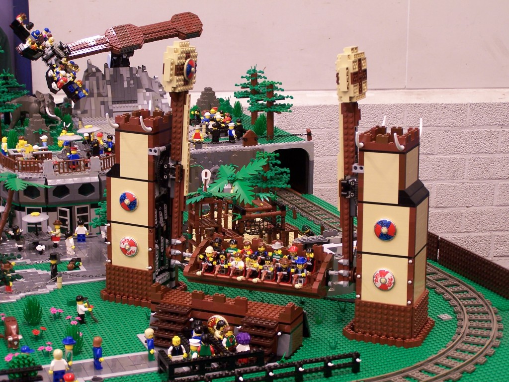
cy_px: 191
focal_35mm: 67
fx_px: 985
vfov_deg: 21.9
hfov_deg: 29.0
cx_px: 254
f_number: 3.2
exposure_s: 1/2
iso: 80
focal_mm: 11.1
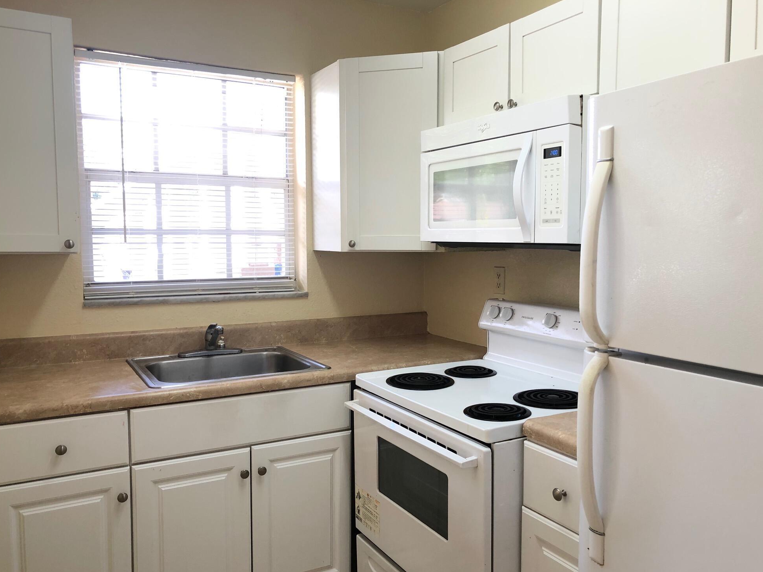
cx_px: 383
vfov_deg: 48.2
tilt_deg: -6.5
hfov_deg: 61.7
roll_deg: +0.2
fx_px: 639
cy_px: 295
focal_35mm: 29
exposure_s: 1/40
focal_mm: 3.99
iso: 25
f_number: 1.8
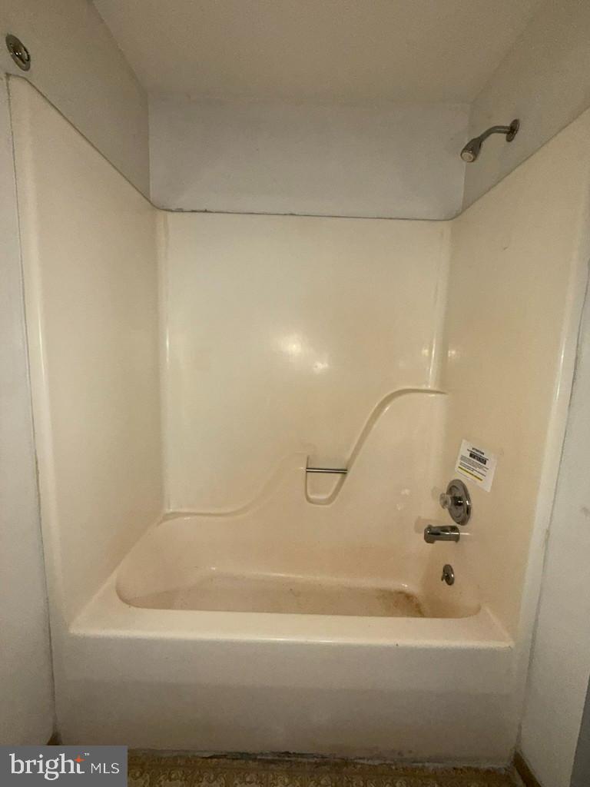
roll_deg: -3.2
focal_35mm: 14
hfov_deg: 85.7
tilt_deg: -7.5
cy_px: 394
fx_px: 318
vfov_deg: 102.1
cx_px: 295
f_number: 2.2
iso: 160
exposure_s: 1/60
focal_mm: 2.22
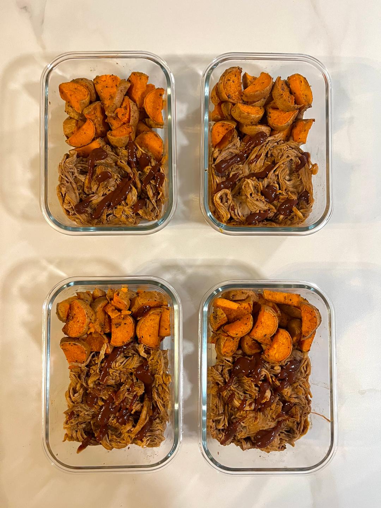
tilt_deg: -86.5
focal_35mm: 26
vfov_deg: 67.3
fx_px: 382
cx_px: 190
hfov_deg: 53.1
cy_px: 254
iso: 250
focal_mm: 5.1
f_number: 1.6
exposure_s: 1/60
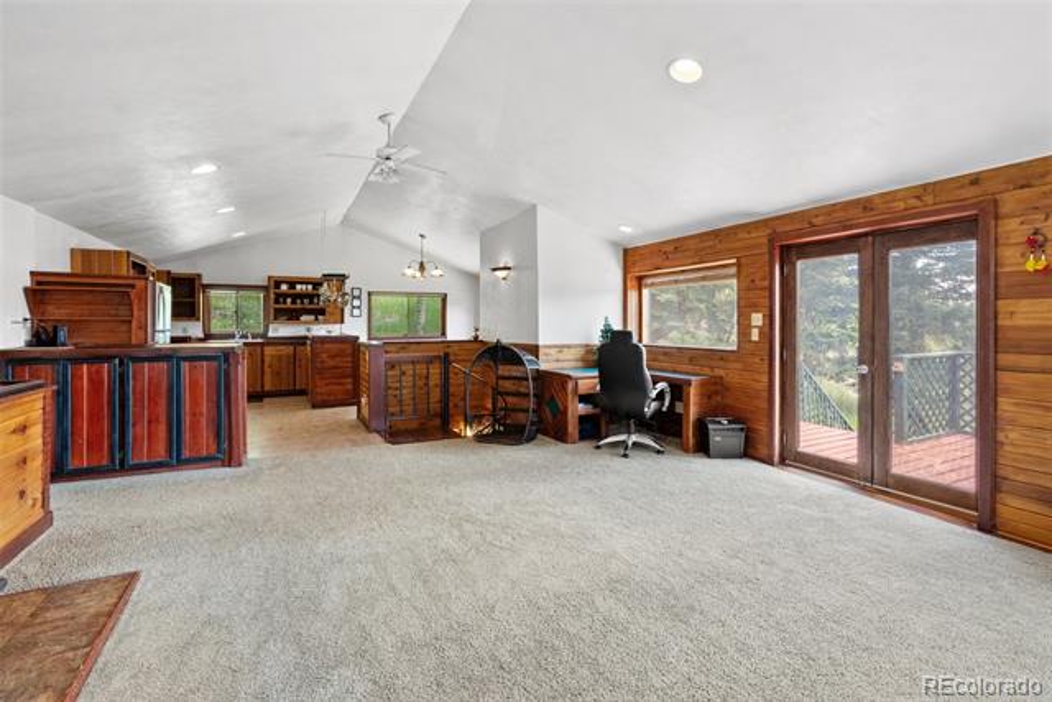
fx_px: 468
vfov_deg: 73.8
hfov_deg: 96.7
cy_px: 351
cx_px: 526
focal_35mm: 16
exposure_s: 1/6
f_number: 10
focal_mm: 16
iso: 640
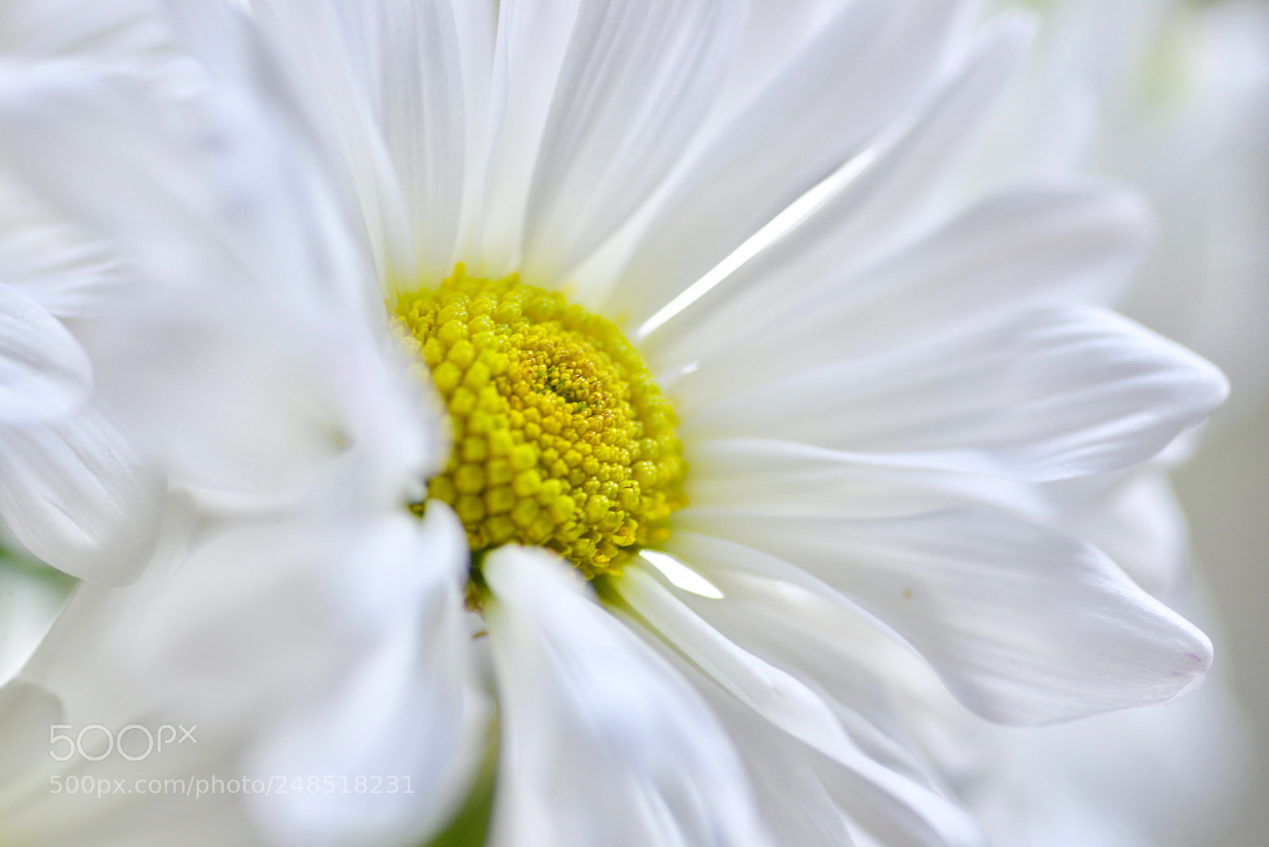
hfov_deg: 20.4
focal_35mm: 100
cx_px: 634
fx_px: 3526
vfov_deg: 13.7
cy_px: 424
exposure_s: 1/100
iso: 280
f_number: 4.2
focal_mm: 100
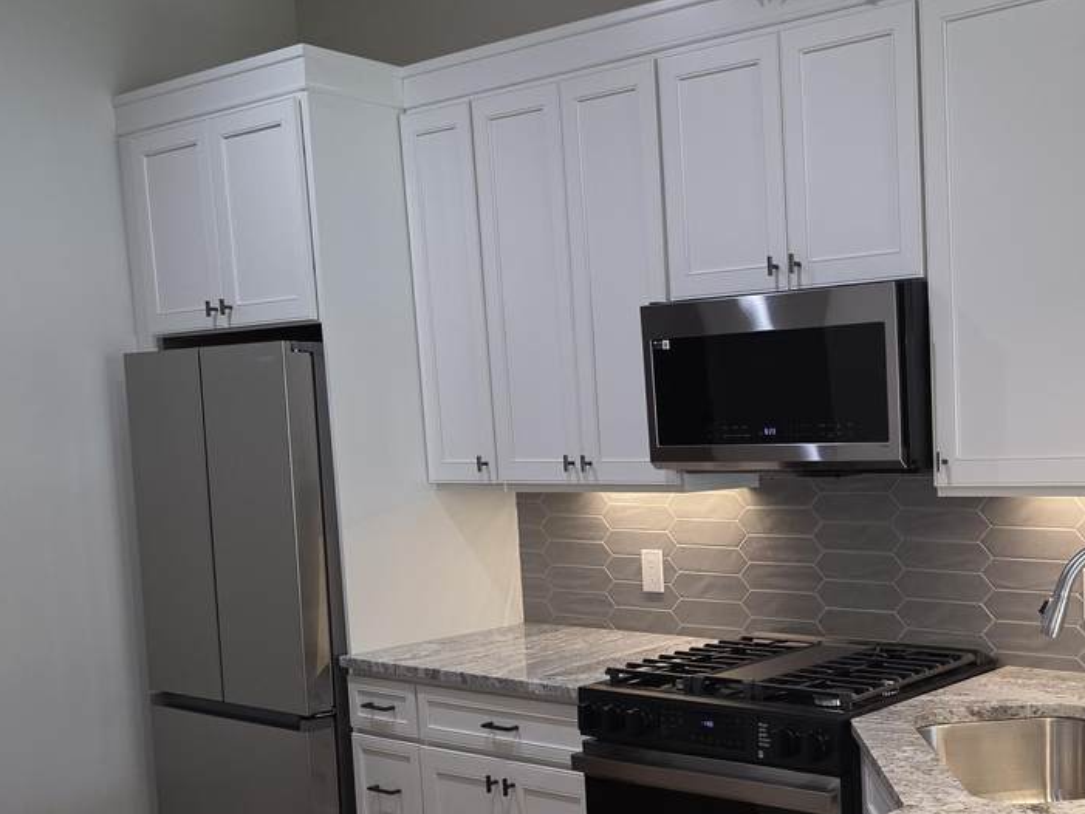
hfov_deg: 42.2
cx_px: 912
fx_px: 1317
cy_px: 566
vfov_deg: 33.9
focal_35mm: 42
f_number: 1.7
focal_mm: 6.3
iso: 250
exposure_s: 1/120
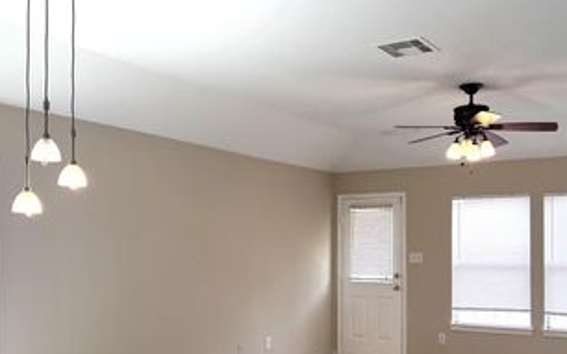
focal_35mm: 45
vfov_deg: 28.4
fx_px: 695
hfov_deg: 44.3
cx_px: 308
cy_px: 233
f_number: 1.5
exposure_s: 1/178
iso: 50
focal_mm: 5.7
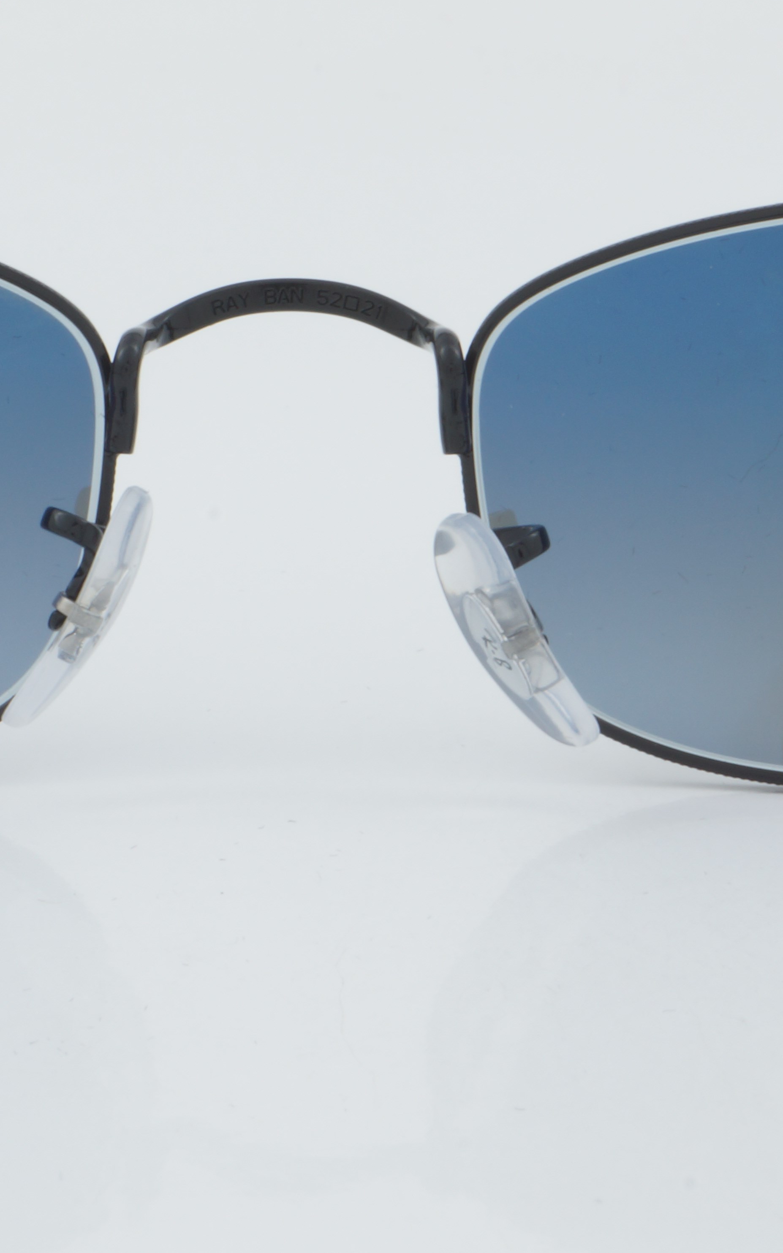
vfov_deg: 12.3
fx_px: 5806
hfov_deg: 7.7
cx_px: 294
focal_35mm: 170
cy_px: 447
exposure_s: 1/4
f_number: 29
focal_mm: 55
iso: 100
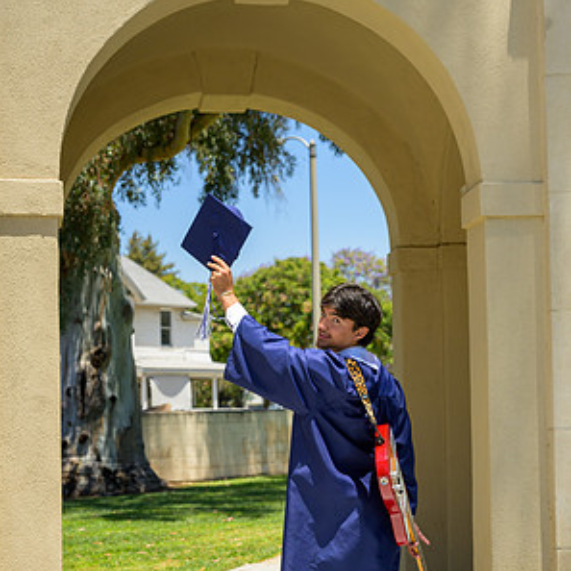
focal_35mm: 67
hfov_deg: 25.7
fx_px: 1250
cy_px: 386
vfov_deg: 25.6
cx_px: 285
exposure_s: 1/5000
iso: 800
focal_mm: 52
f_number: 4
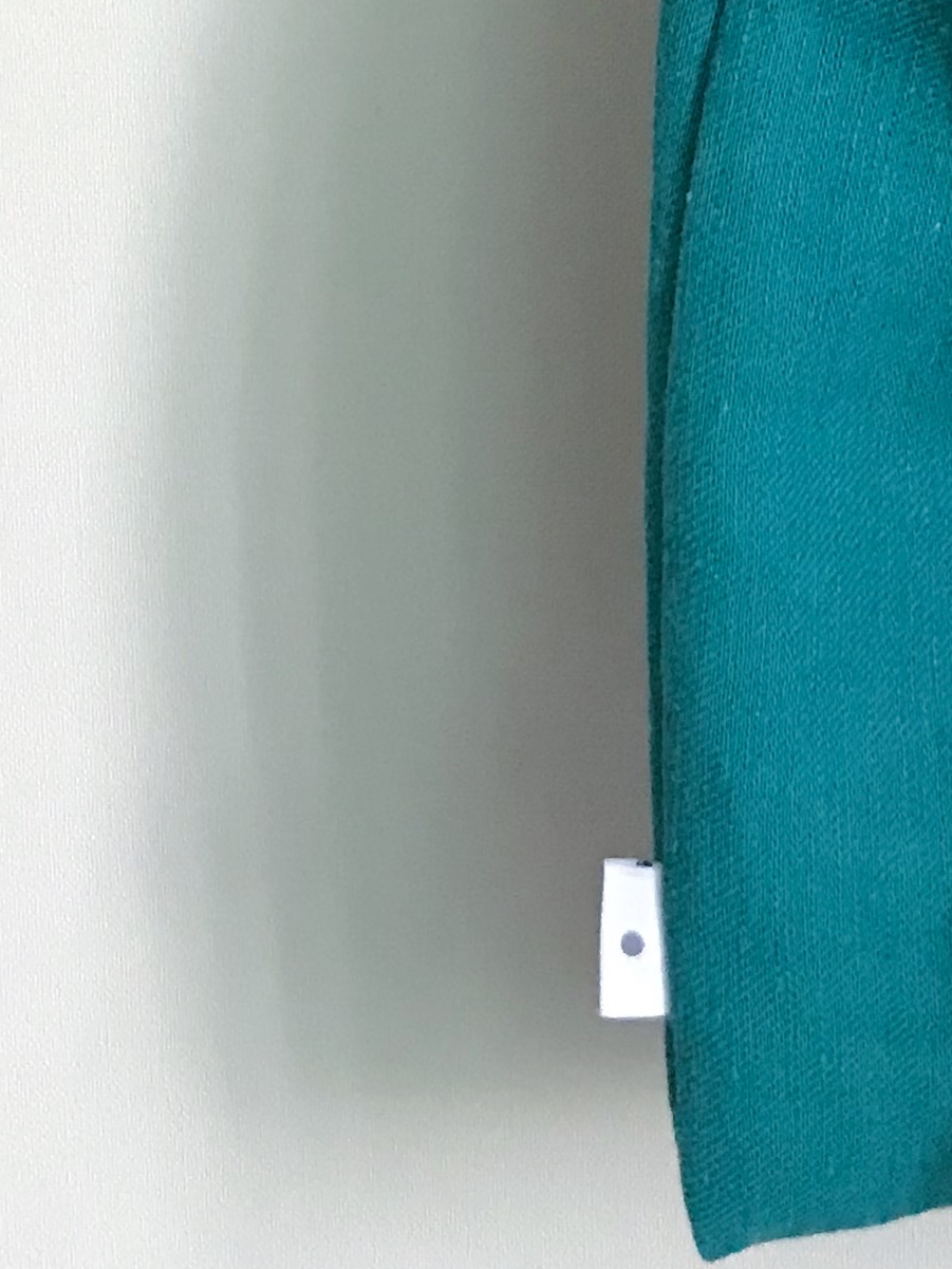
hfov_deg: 15.0
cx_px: 1270
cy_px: -148
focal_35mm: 94
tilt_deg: -6.4
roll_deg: -0.8
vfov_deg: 19.9
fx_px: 3446
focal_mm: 3.99
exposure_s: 1/15
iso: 80
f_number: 1.8
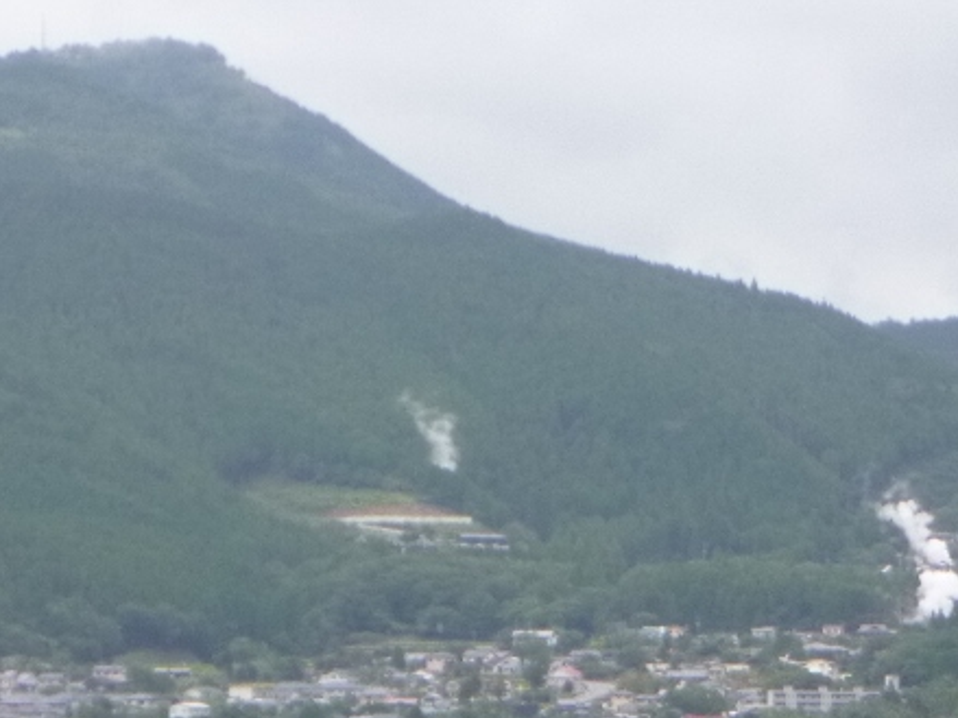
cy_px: 639
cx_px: 855
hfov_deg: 8.1
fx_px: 6779
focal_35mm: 245
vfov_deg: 6.1
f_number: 5.7
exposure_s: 1/125
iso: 160
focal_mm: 18
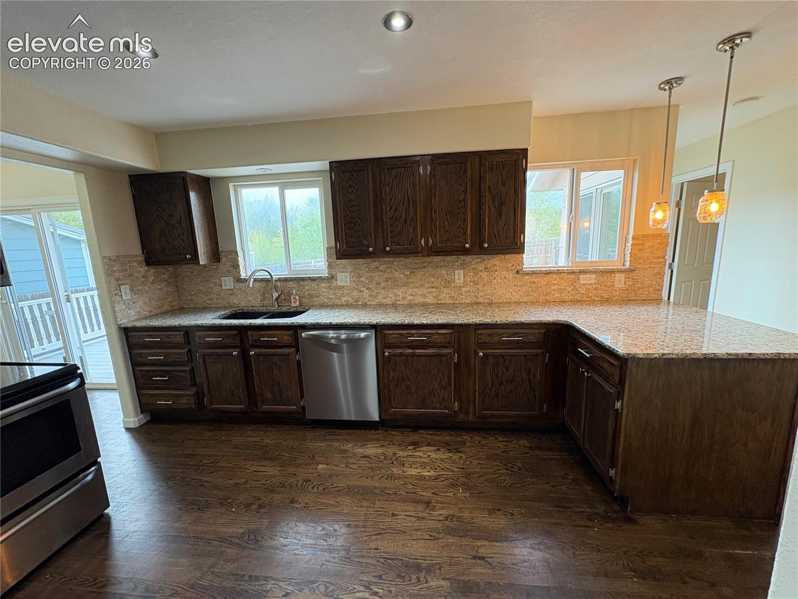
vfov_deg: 85.7
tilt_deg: -8.8
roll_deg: +2.6
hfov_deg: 102.1
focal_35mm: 14
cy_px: 300
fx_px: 323
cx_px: 399
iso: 320
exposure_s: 1/60
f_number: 2.2
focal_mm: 2.22
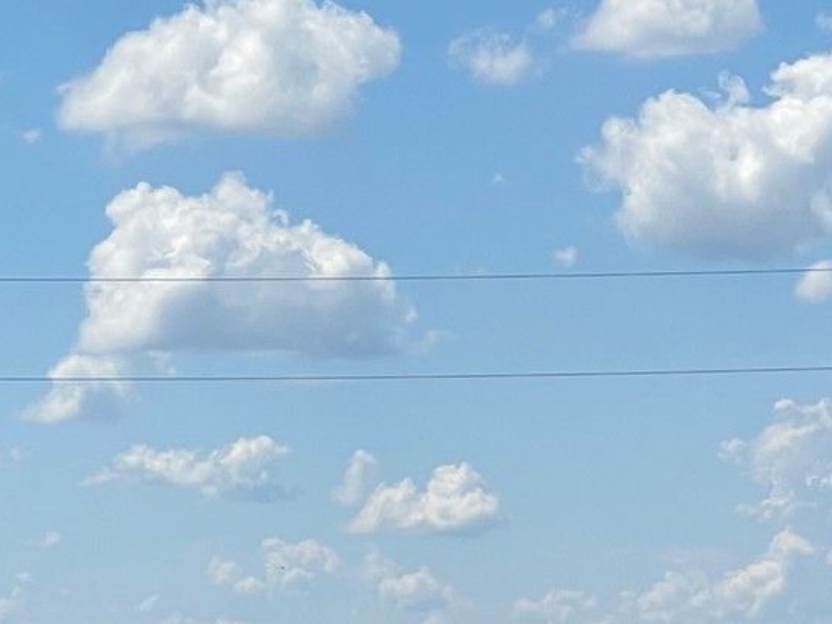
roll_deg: +0.8
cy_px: 820
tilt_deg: -1.2
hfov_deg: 8.1
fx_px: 5792
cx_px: 1032
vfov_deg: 6.1
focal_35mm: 241
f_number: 2.2
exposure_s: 1/2273
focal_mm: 7.5
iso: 20
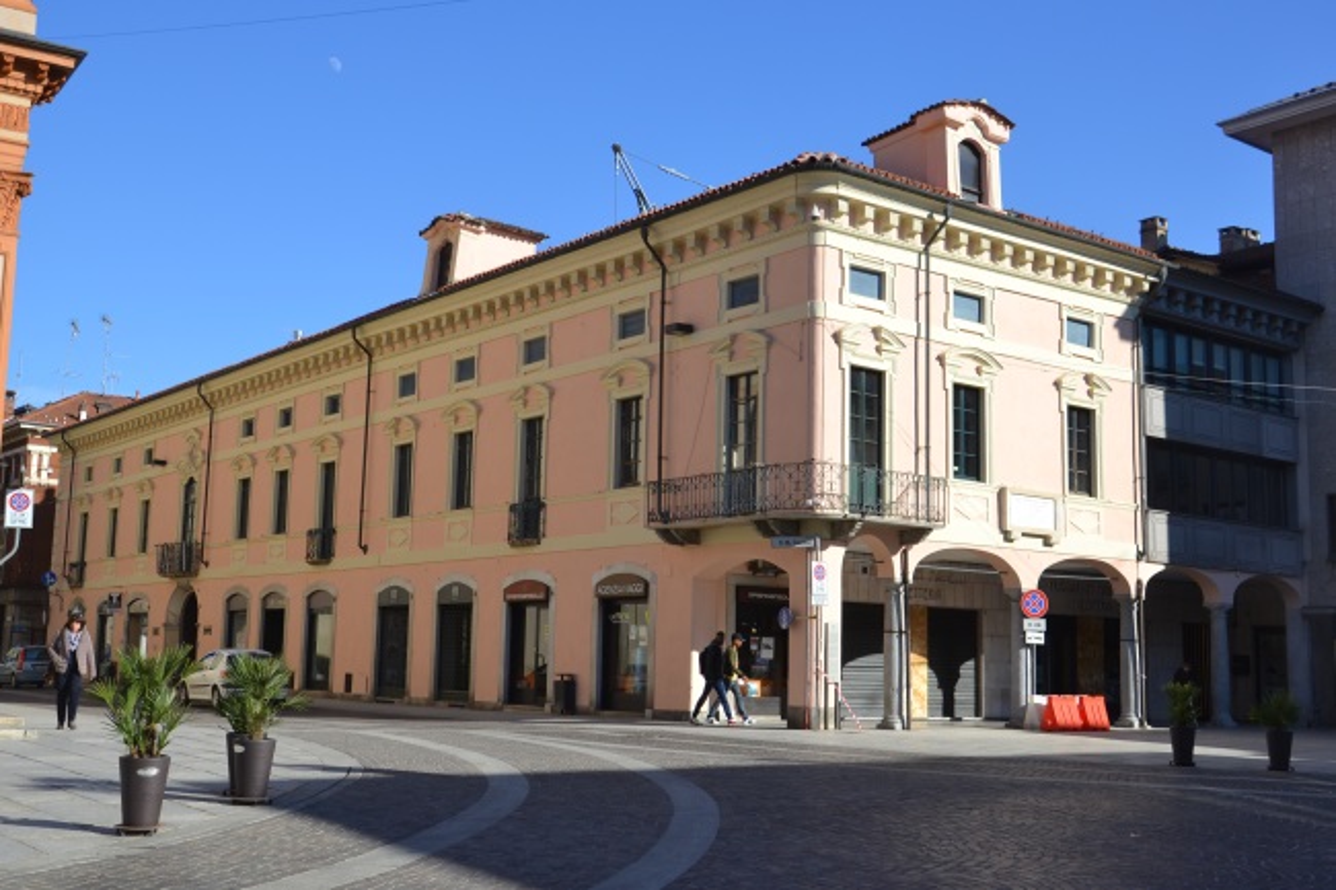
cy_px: 445
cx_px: 668
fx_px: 1391
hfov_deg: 51.3
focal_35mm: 38
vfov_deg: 35.5
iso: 100
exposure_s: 1/250
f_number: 8
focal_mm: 25
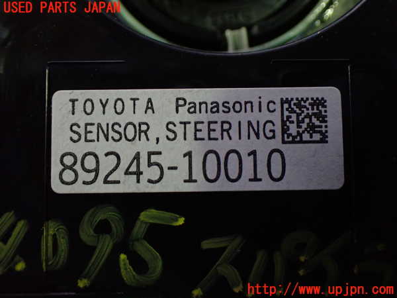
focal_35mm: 36
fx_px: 413
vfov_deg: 39.7
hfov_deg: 51.4
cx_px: 198
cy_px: 149
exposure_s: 1/100
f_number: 2.5
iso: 800
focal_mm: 6.37
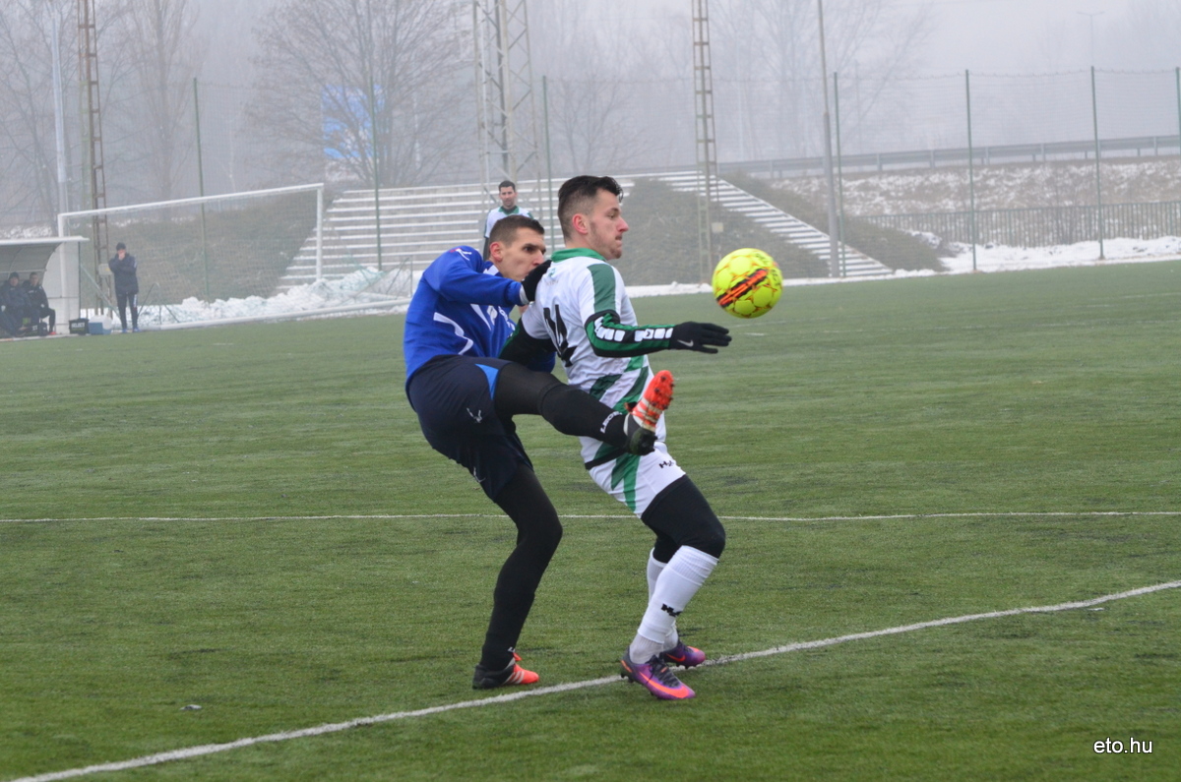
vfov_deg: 9.1
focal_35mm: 150
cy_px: 391
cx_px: 590
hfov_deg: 13.7
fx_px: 4911
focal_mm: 100
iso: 1250
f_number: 6.3
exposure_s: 1/640
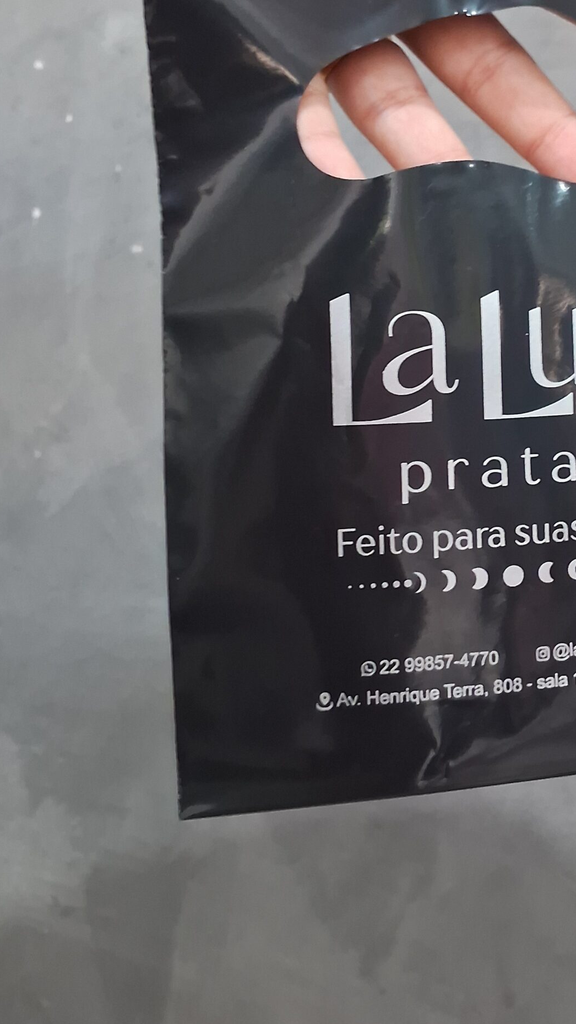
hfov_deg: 29.8
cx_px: 452
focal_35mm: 39
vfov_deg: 50.6
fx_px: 1059
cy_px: 335
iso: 800
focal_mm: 3.98
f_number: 1.8
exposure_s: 1/24
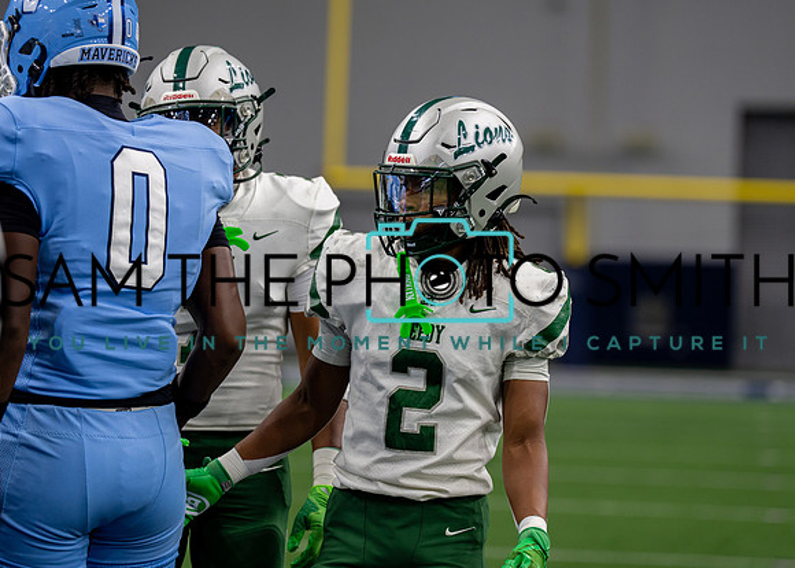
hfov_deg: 11.0
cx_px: 410
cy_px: 266
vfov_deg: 7.9
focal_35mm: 183
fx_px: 4121
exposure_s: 1/500
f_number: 2.8
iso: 500
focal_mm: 162
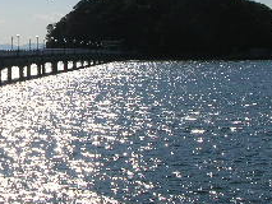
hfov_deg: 18.1
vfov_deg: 14.1
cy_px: 55
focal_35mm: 105
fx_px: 826
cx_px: -15
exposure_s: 1/1348
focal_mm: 5.8
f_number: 5.6
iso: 50
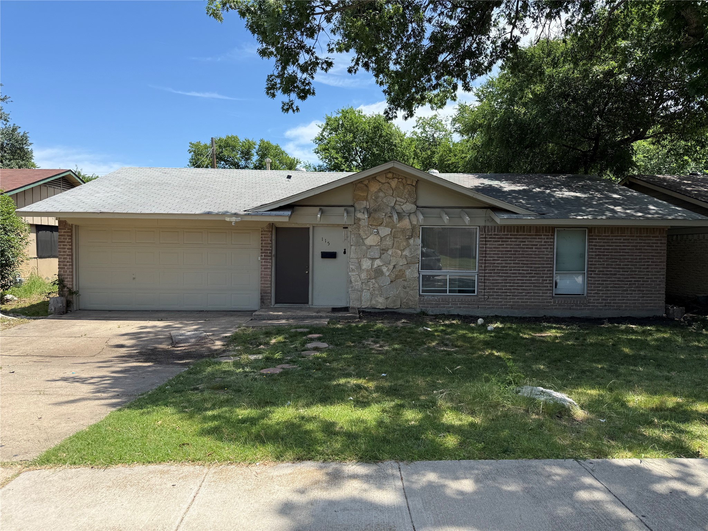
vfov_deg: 56.8
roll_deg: -0.6
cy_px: 266
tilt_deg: -2.2
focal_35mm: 24
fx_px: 491
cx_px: 354
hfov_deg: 71.6
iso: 80
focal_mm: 6.76
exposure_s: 1/2525
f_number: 1.78
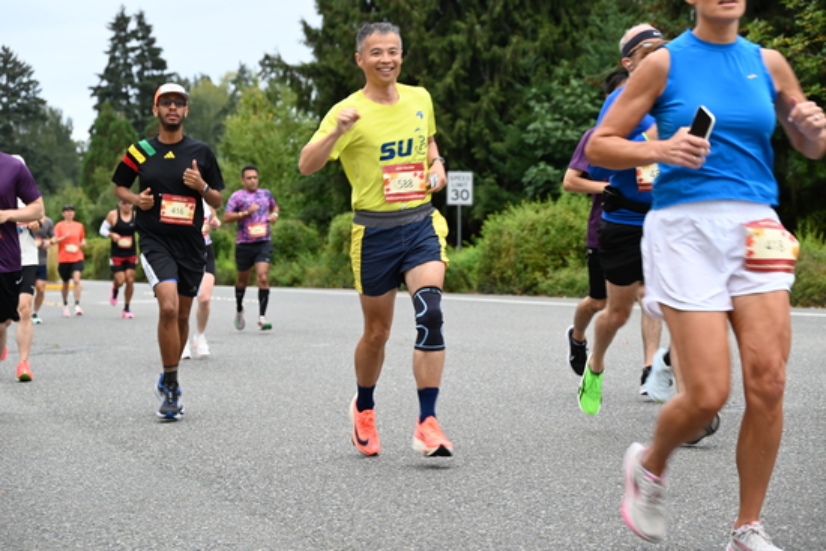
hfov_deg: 22.4
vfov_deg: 15.0
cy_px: 276
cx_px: 413
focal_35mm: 91
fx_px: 2088
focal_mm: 91
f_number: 6.3
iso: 500
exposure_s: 1/125
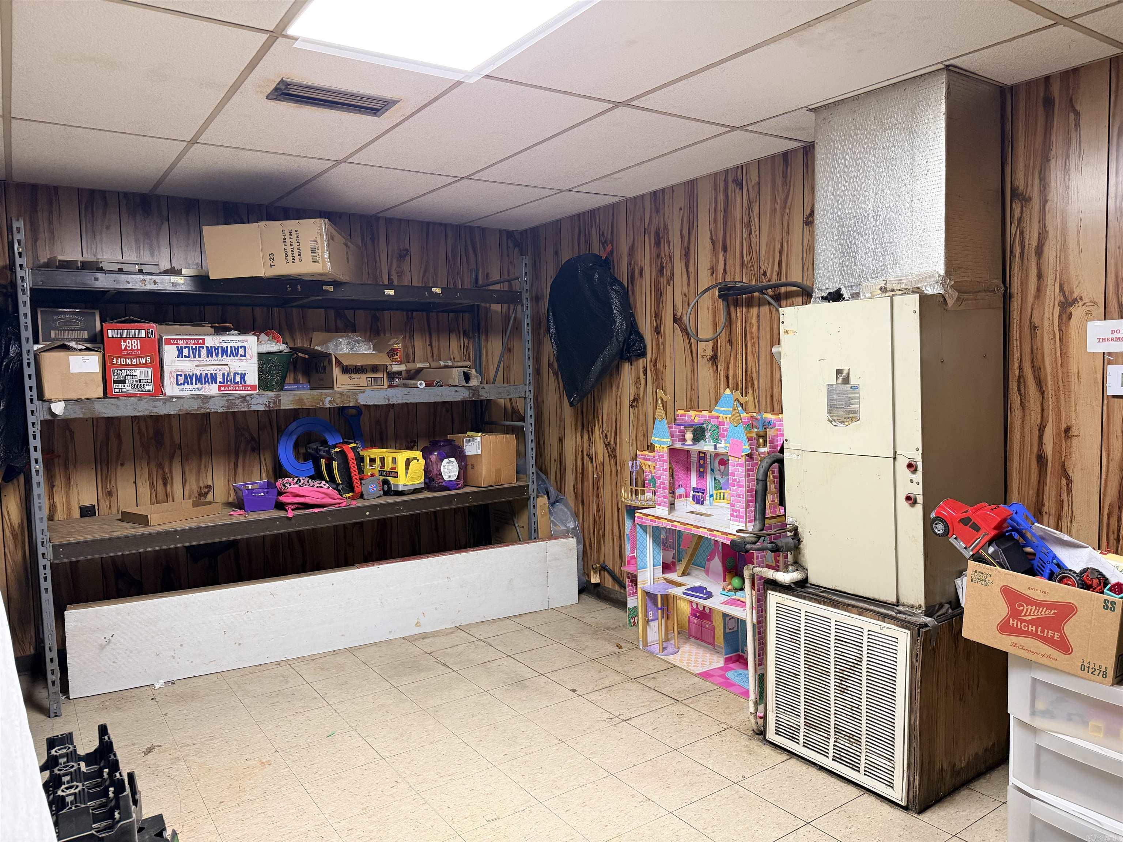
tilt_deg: -4.2
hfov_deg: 71.6
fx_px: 779
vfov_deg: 56.8
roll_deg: +1.6
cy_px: 421
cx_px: 562
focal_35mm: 24
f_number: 1.78
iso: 320
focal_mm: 6.76
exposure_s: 1/60
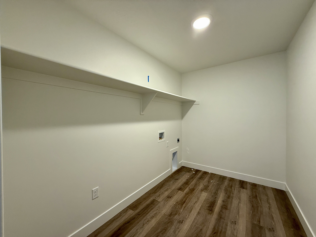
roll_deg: +0.7
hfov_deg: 102.1
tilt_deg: -0.1
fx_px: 128
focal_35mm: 14
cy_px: 118
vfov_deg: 85.7
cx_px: 158
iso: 200
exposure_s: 1/120
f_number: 2.2
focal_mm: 2.22
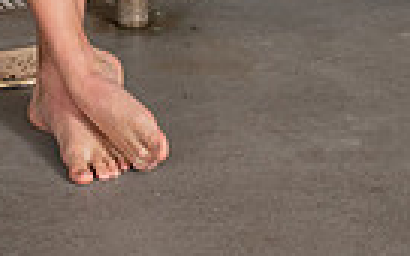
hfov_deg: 12.8
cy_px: -404
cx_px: 45
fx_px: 1810
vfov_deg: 7.5
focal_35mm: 162
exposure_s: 1/250
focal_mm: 48
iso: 800
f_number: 7.1
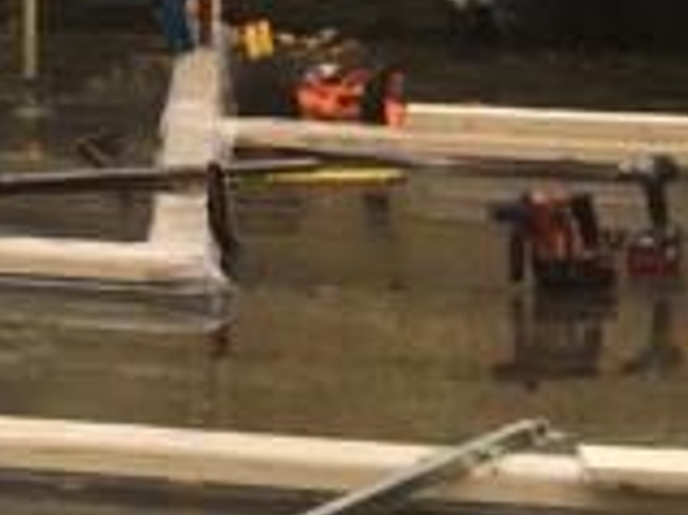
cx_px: -904
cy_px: -692
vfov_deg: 7.4
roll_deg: -1.4
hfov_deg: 9.5
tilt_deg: +2.7
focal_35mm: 187
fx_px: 3714
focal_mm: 4.15
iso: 25
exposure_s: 1/313
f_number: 2.2
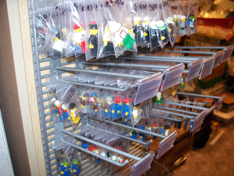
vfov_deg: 39.7
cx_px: 117
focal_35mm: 36
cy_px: 88
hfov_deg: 51.4
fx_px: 243
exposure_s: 1/30
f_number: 2.8
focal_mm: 7.54
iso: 200
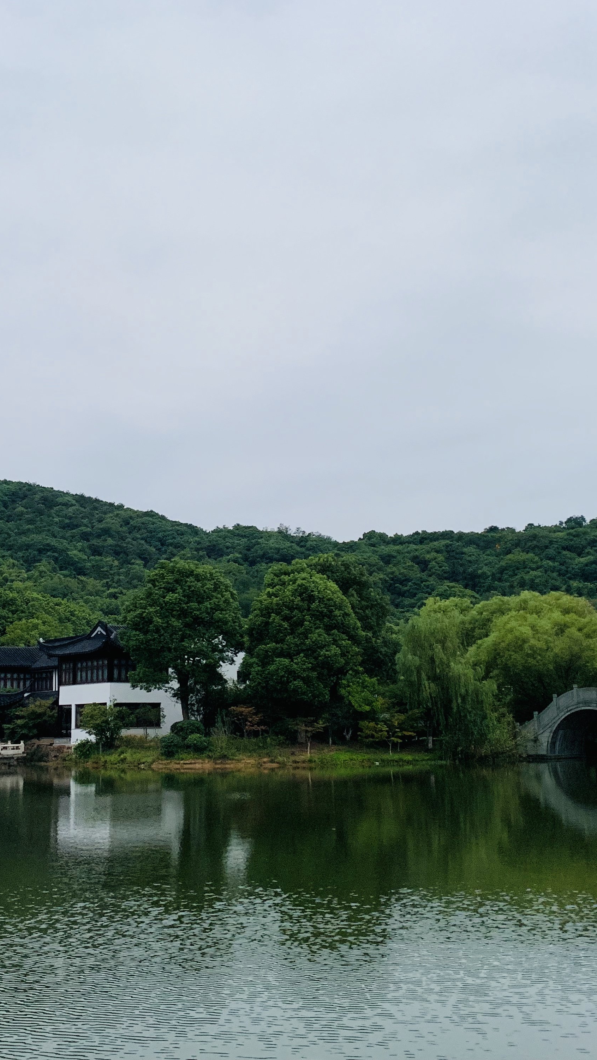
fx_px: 1069
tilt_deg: +10.0
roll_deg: +1.5
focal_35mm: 38
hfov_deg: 30.9
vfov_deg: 52.8
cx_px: 190
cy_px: 527
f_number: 1.8
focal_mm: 4.25
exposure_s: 1/60
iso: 200
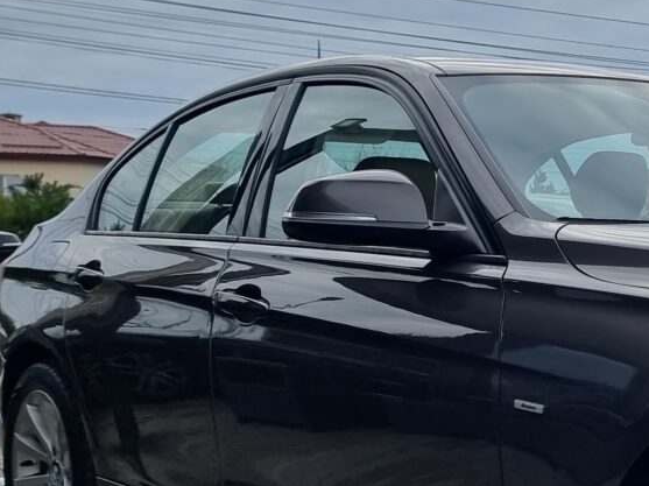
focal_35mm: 69
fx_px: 1293
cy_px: 311
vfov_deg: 21.2
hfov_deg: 25.0
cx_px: 811
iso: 50
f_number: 1.8
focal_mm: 6.7
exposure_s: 1/640
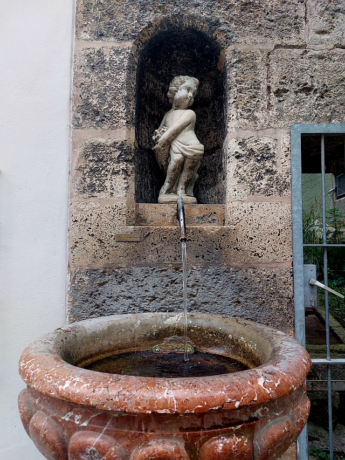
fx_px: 319
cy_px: 230
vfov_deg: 71.6
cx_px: 172
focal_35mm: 24
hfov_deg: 56.8
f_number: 1.8
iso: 40
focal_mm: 5.23
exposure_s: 1/100
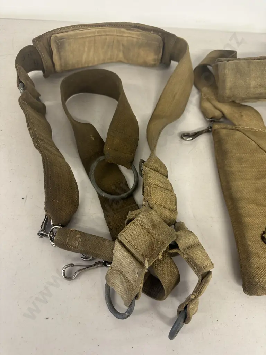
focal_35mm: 24
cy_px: 178
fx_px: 246
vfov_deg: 71.6
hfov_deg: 56.8
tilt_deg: -61.9
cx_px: 133
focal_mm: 6.86
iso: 160
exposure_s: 1/50
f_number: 1.78
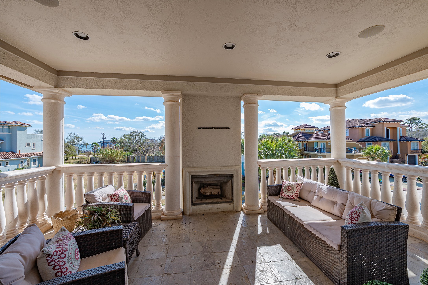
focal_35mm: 15
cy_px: 142
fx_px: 178
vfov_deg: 77.2
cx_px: 214
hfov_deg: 100.4
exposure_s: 1/160
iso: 100
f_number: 9
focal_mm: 15
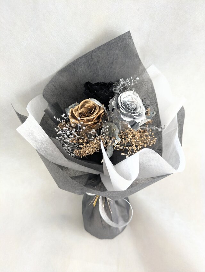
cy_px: 136
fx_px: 197
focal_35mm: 25
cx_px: 102
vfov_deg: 69.4
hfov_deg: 54.9
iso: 357
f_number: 1.89
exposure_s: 1/30
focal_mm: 5.43
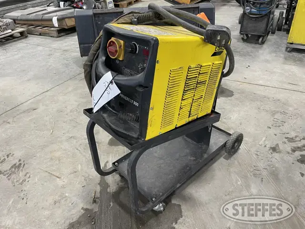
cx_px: 152
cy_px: 114
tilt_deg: -35.0
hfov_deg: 67.3
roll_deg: +1.7
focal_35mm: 26
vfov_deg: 53.1
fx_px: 229
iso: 160
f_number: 1.6
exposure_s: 1/60
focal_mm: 5.1
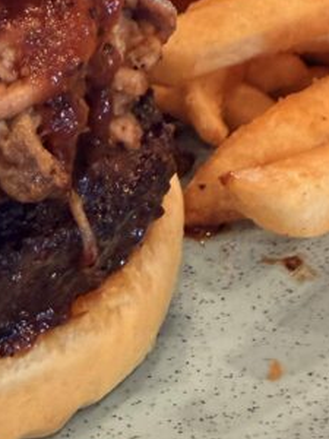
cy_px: -86
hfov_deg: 16.9
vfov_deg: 22.1
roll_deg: +3.6
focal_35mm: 82
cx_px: -110
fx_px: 1039
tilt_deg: -14.1
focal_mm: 2.22
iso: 500
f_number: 2.2
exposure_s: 1/60
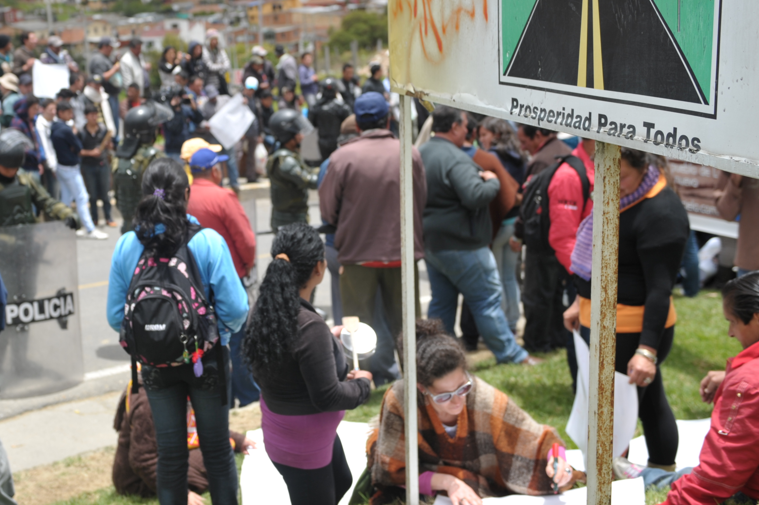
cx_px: 262
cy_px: 165
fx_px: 1138
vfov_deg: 24.9
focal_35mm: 54
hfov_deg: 36.6
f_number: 3.5
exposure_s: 1/2000
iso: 200
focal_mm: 34
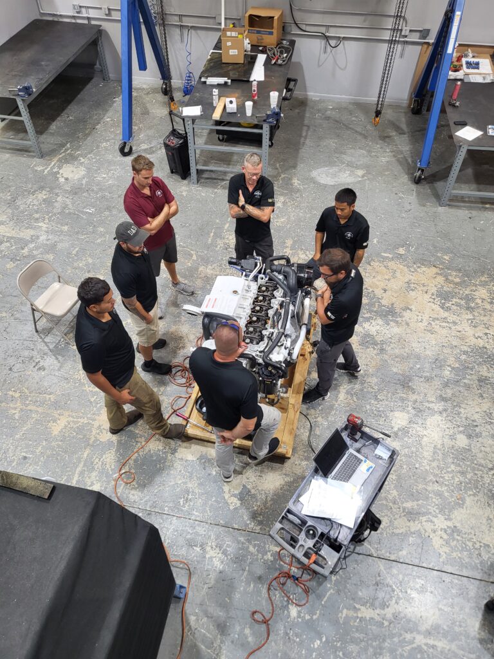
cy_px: 330
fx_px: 495
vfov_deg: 67.3
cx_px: 247
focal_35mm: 26
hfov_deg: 53.1
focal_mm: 4.25
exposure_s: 1/120
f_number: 1.8
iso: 160
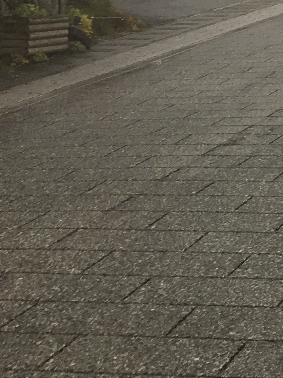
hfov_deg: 13.1
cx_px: 466
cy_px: -29
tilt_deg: +2.7
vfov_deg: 18.1
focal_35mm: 105
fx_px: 1145
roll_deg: +0.4
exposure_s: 1/120
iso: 32
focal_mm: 4.15
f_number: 2.2
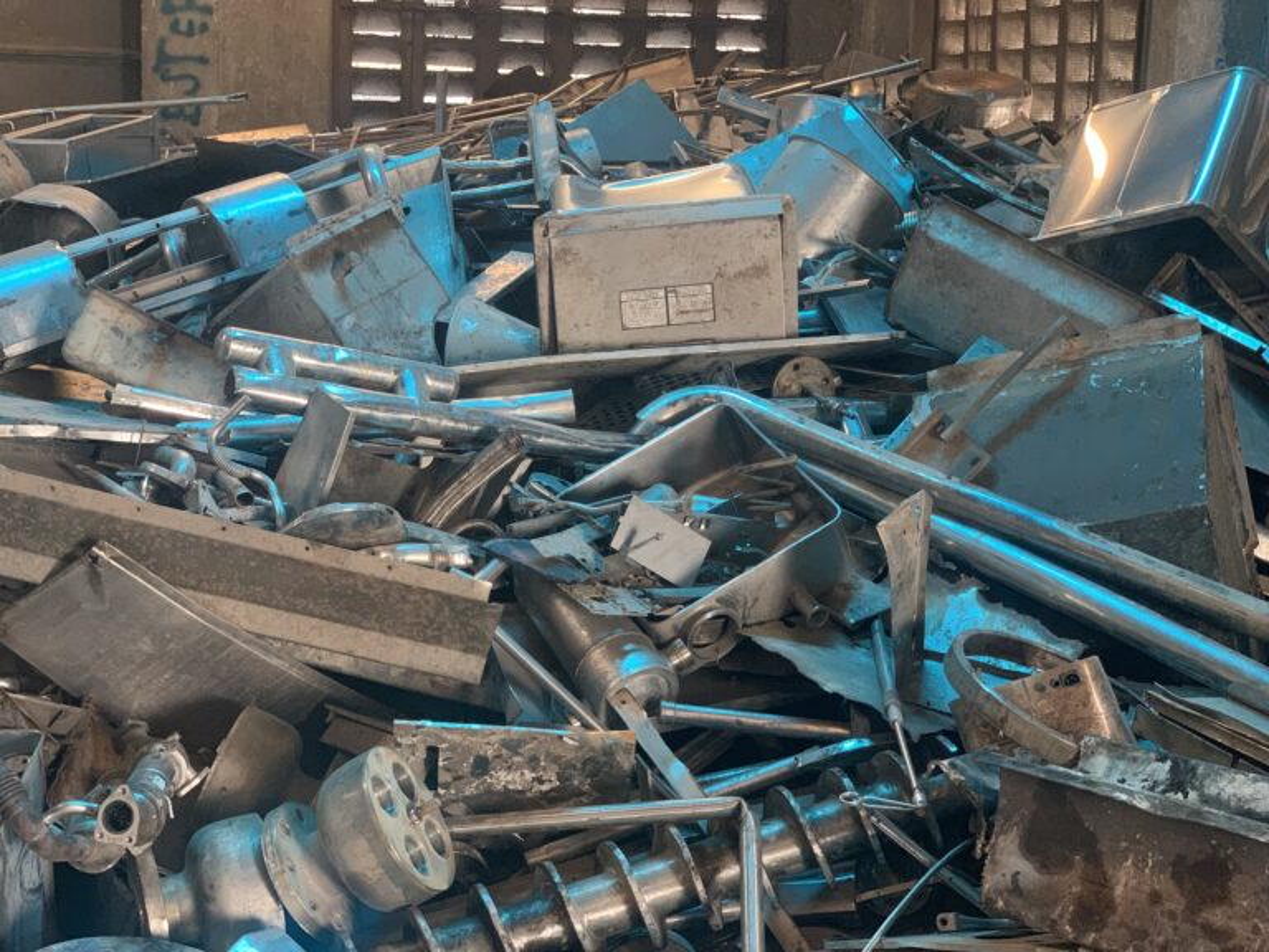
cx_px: 634
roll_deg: -2.5
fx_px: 1906
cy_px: 476
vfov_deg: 28.0
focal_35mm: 52
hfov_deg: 36.8
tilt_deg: -9.0
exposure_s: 1/60
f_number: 2.4
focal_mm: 6
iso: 400
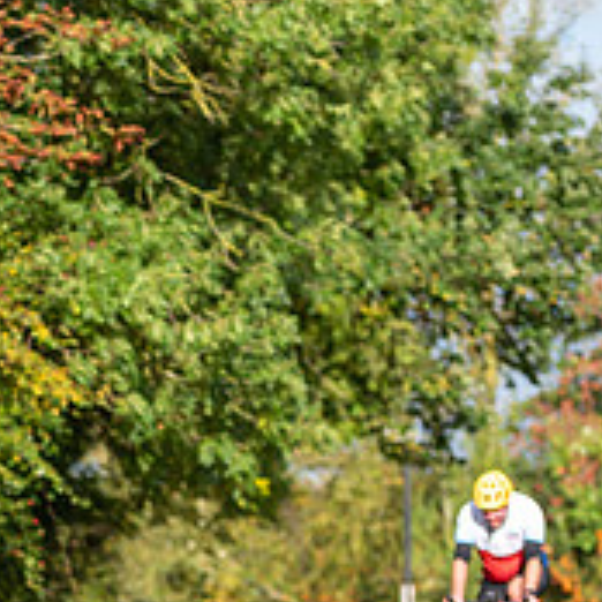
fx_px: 4801
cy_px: 462
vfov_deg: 7.2
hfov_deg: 7.1
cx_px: -270
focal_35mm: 244
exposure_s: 1/1600
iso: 200
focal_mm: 86
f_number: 3.2
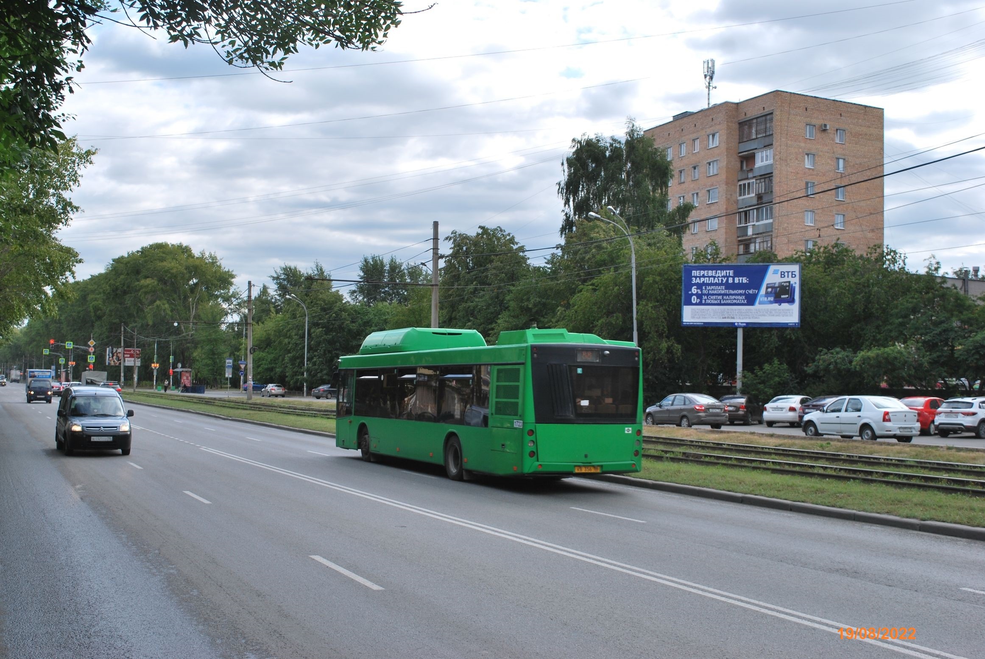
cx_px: 492
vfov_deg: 33.1
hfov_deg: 47.9
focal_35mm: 40
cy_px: 330
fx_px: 1109
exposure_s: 1/200
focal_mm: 27
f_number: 7.1
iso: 100
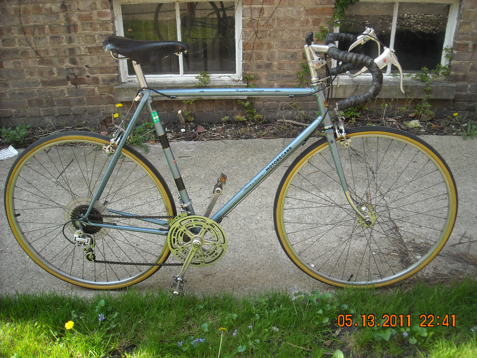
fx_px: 482
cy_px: 179
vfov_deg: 40.7
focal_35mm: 35
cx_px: 238
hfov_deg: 52.6
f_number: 2.8
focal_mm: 5.7
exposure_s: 1/148
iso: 64
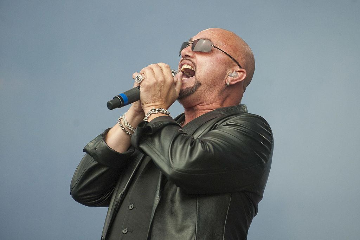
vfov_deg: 6.9
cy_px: 120
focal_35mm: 200
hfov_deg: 10.3
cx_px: 180
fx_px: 2000
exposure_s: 1/2500
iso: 1000
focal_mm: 200
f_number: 3.2
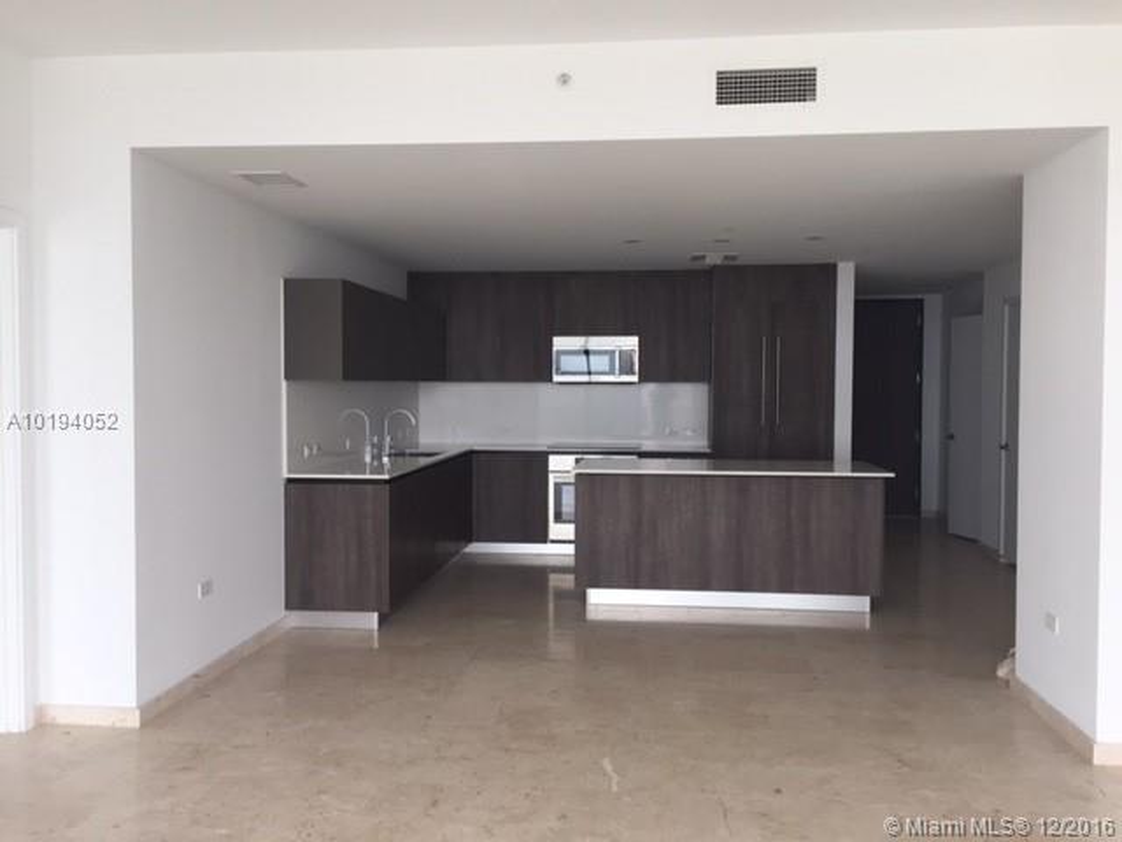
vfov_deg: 48.2
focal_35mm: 29
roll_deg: -0.2
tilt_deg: -3.2
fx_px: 940
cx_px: 561
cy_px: 421
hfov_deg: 61.7
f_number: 2.2
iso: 32
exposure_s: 1/40
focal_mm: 4.15
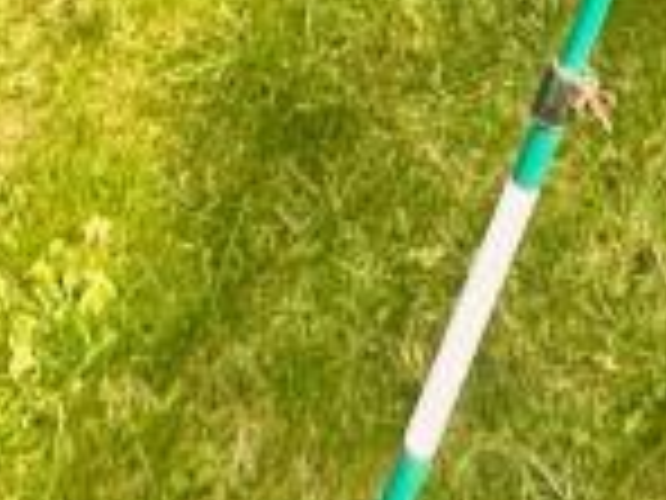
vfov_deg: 11.3
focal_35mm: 97
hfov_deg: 19.0
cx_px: 828
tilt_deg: -7.1
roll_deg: +0.2
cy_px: -867
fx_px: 1866
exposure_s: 1/796
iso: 40
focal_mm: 2.22
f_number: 2.2
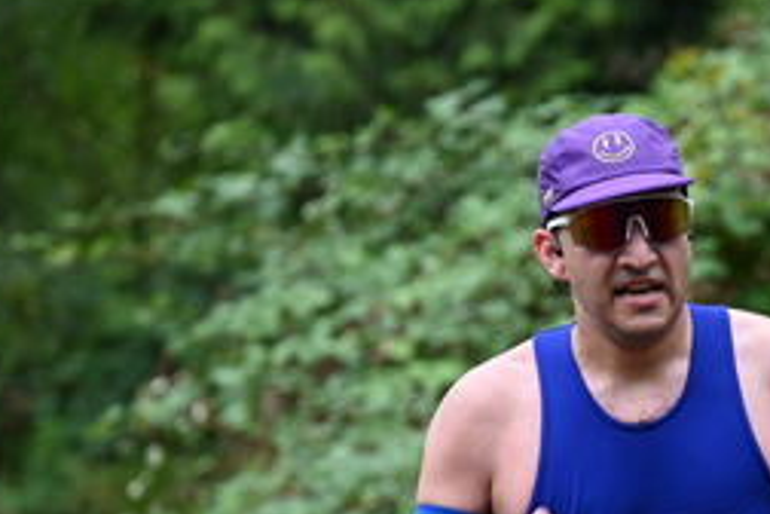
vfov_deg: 3.2
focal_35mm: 436
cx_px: 599
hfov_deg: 4.7
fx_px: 9325
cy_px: 445
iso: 640
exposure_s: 1/250
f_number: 6.3
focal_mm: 200
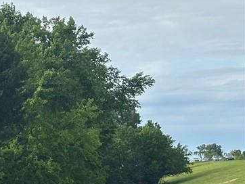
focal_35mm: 147
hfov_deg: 12.9
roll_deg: +0.7
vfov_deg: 10.0
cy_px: 177
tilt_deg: +0.2
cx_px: -99
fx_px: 1041
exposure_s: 1/1812
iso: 40
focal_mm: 5.96
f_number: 1.6
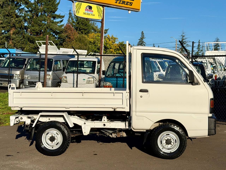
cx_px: 113
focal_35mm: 48
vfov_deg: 30.3
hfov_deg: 39.7
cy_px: 85
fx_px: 313
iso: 80
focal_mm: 6.76
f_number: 1.78
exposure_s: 1/11364
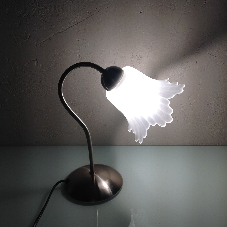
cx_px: 115
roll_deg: +3.6
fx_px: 312
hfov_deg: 40.0
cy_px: 113
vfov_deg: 40.0
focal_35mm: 42
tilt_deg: -23.2
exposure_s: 1/122
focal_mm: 4.28
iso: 50
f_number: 2.4
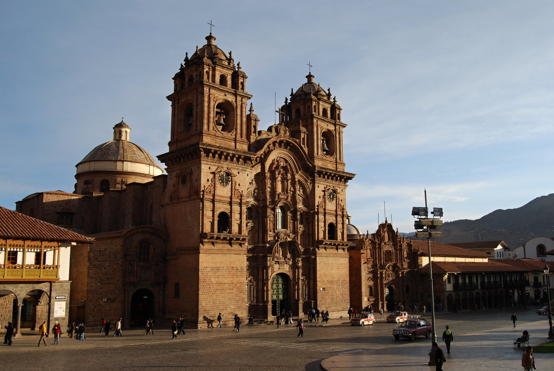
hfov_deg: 61.9
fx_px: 462
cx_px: 277
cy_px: 186
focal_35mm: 30
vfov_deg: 43.7
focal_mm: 20
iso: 100
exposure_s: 1/200
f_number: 7.1
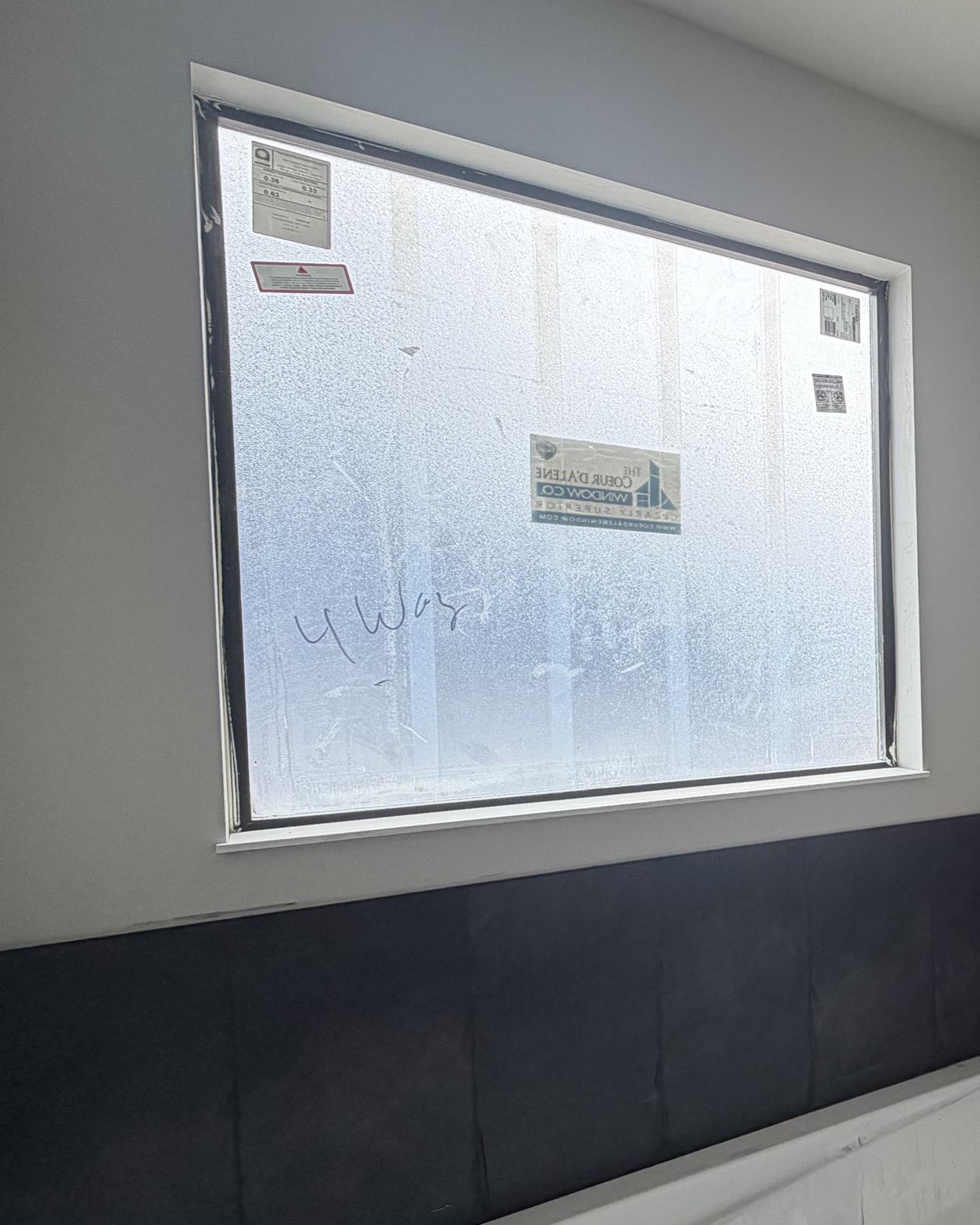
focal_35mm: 27
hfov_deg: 39.5
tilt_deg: -2.2
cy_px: 689
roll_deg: +1.4
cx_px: 1156
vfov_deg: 63.8
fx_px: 979
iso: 80
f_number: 2.2
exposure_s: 1/121
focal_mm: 2.22
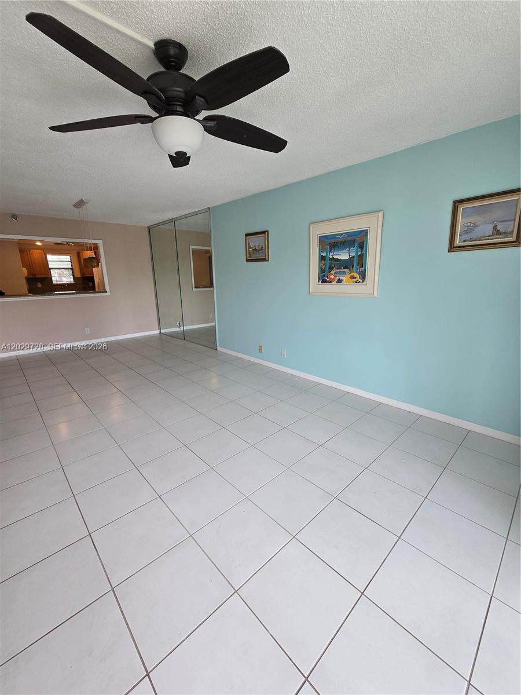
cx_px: 260
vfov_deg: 106.2
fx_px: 261
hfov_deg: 89.9
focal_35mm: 13
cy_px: 348
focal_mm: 2.2
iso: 80
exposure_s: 1/120
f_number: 2.2
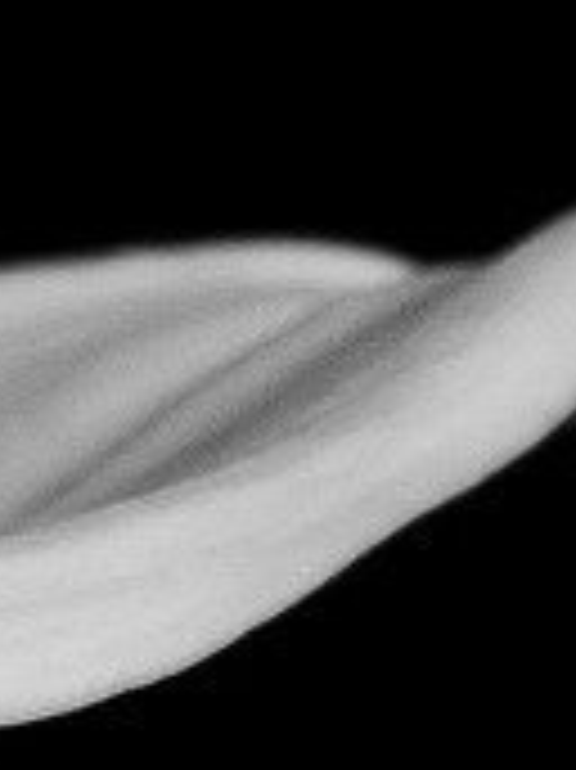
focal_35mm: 1346
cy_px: 2732
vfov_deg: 1.5
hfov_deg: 1.1
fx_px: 29900
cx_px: 293
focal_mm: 60
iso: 200
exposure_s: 1/4
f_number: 11
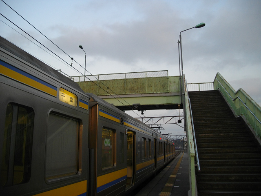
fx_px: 234
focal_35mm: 31
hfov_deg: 58.4
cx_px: 130
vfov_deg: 45.4
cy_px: 98
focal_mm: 5.7
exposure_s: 1/125
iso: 100
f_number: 2.9
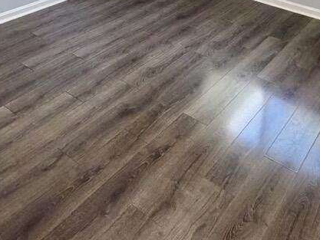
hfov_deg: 43.8
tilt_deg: -12.6
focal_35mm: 43
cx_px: 152
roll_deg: -2.0
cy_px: -67
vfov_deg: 28.1
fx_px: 398
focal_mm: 2.22
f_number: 2.2
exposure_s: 1/120
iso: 250
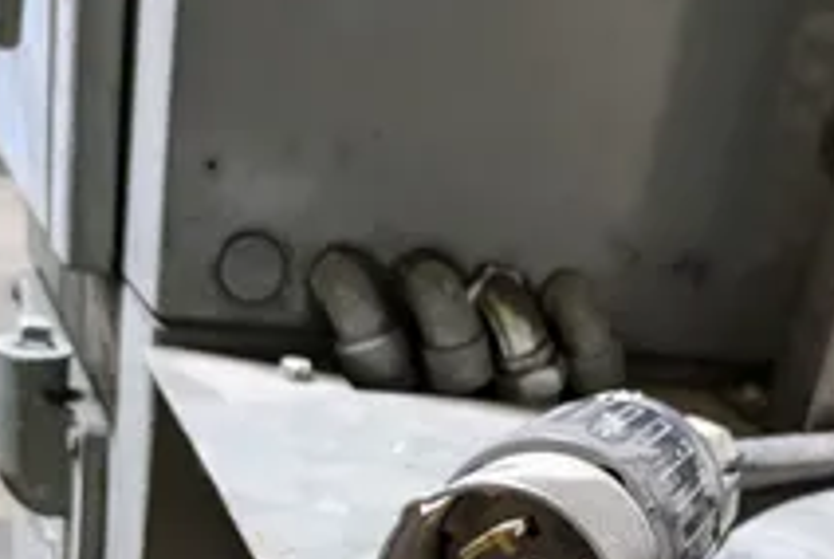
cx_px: 476
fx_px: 1137
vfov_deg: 25.5
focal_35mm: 49
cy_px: 626
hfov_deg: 40.2
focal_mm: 5.43
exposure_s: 1/30
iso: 294
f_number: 1.89
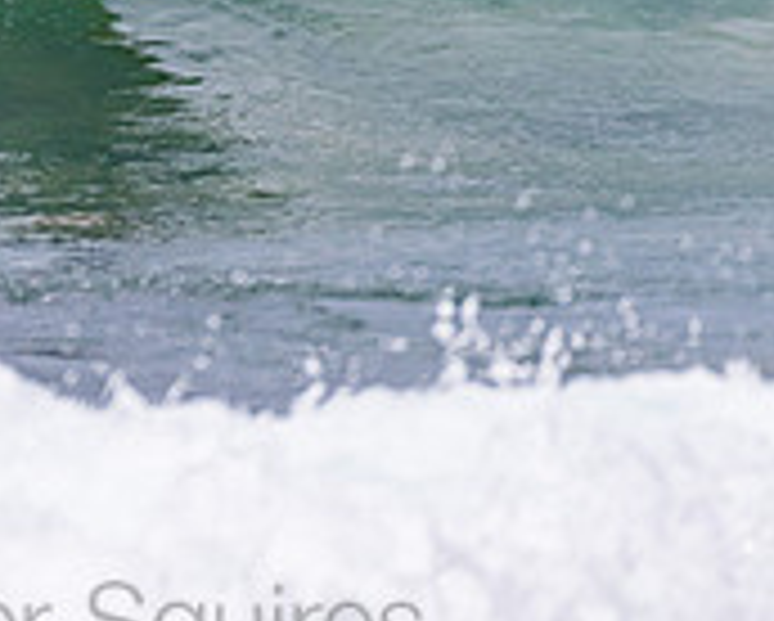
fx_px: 36281
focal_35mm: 1582
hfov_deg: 1.2
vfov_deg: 1.0
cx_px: 76
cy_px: -124
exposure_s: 1/1600
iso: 220
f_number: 5.6
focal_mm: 500
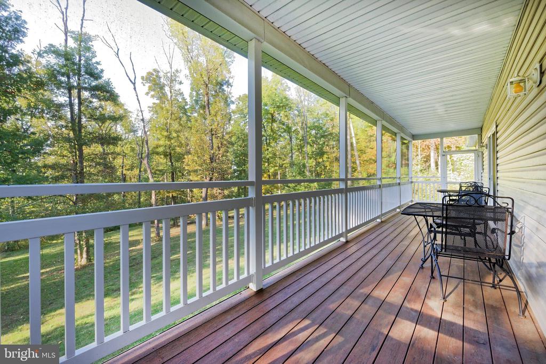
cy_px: 182
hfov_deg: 104.2
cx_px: 273
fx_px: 212
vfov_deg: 81.2
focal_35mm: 14
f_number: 13
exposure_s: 1/8
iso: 400
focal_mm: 14
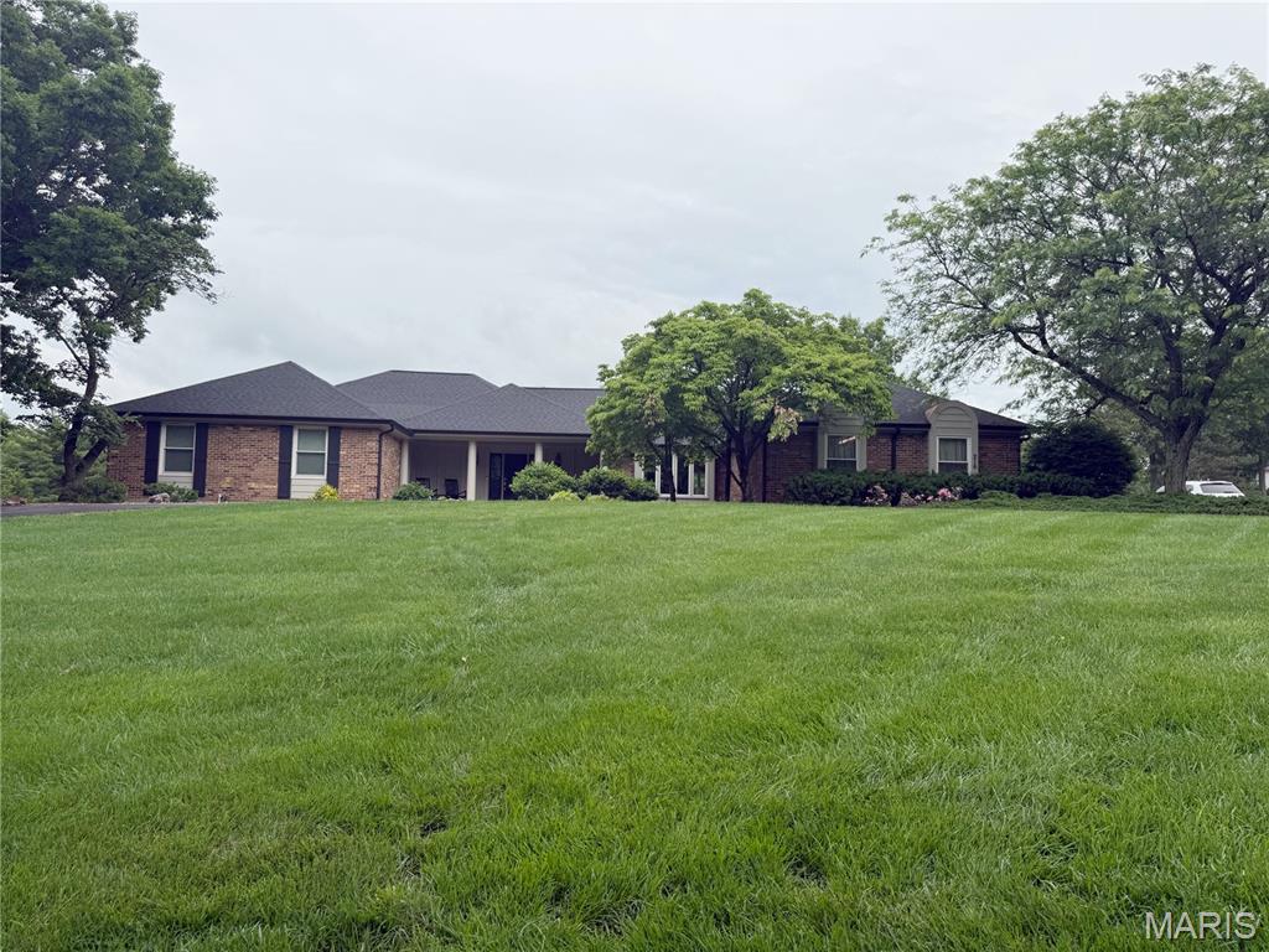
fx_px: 880
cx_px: 634
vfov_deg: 56.8
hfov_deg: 71.6
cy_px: 476
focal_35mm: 24
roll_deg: -1.1
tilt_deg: +4.3
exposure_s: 1/3145
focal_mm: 6.76
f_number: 1.78
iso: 80
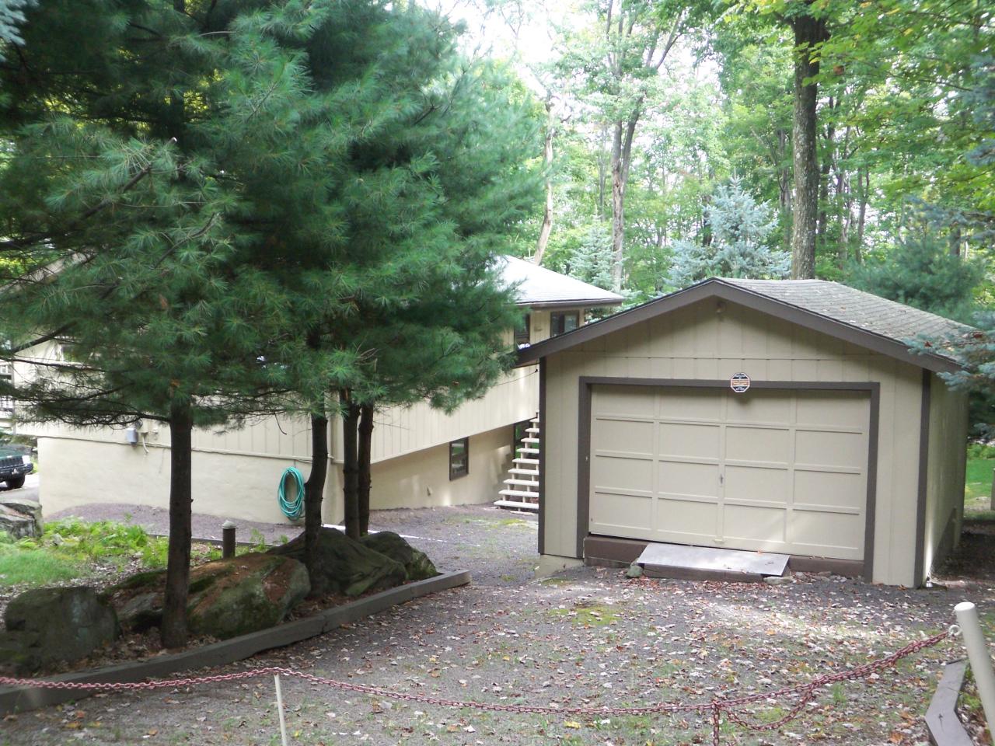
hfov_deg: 47.9
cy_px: 373
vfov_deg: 36.8
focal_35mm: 39
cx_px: 498
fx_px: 1121
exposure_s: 1/60
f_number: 3.9
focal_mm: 6.4
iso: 125
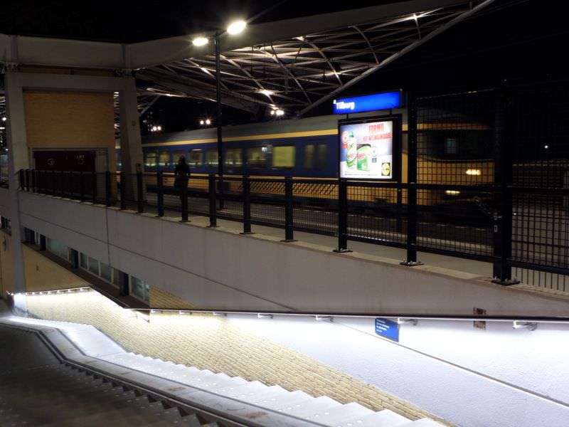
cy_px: 214
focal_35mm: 41
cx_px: 284
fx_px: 674
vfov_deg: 35.1
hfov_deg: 45.8
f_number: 3.6
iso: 200
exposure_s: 1/6
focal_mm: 6.8
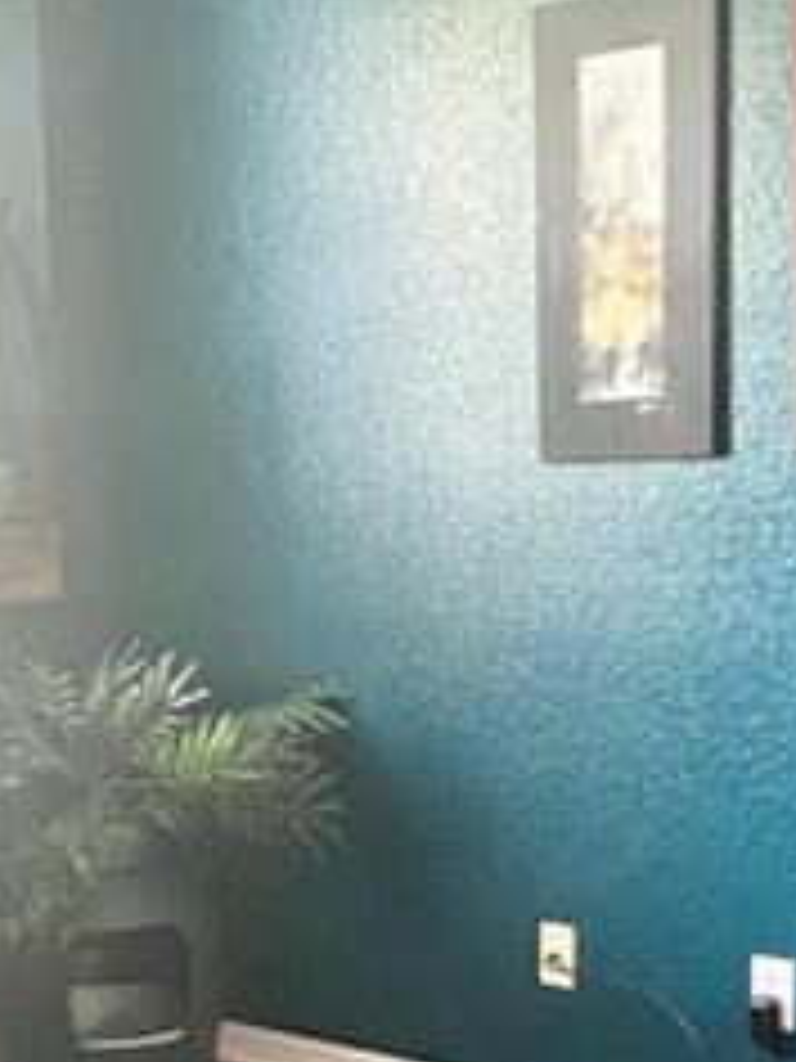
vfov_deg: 28.6
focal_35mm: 66
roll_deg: +1.7
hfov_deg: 22.2
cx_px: 256
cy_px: 882
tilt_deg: -11.7
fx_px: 2024
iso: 1000
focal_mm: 1.57
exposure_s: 1/60
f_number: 1.8
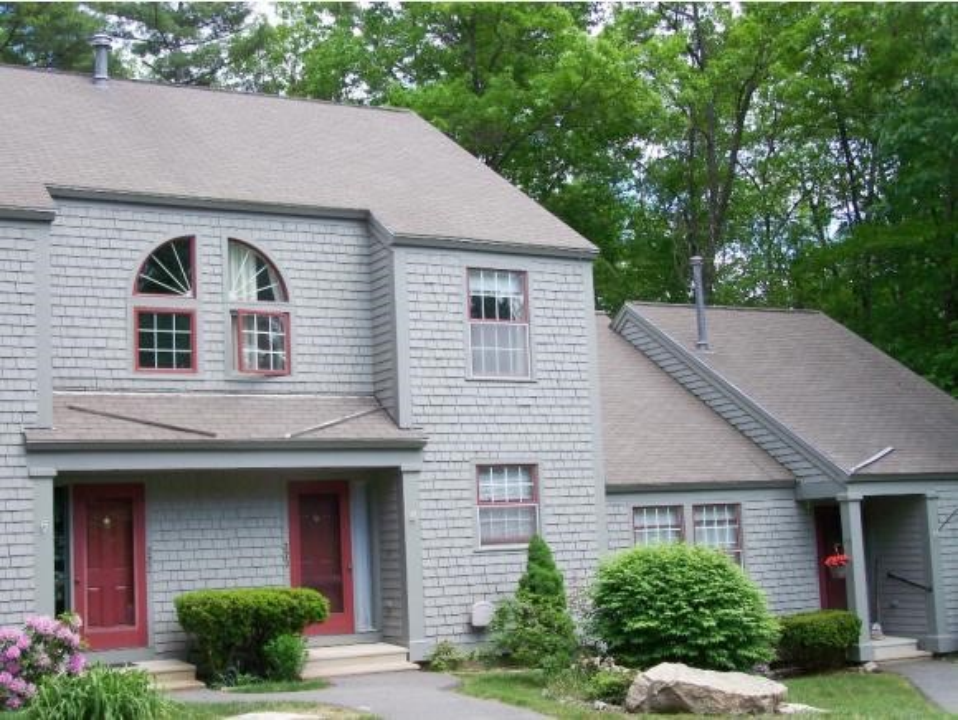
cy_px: 360
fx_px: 1413
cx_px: 479
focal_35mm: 51
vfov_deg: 28.6
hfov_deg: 37.5
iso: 64
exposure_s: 1/320
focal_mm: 8.5
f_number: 3
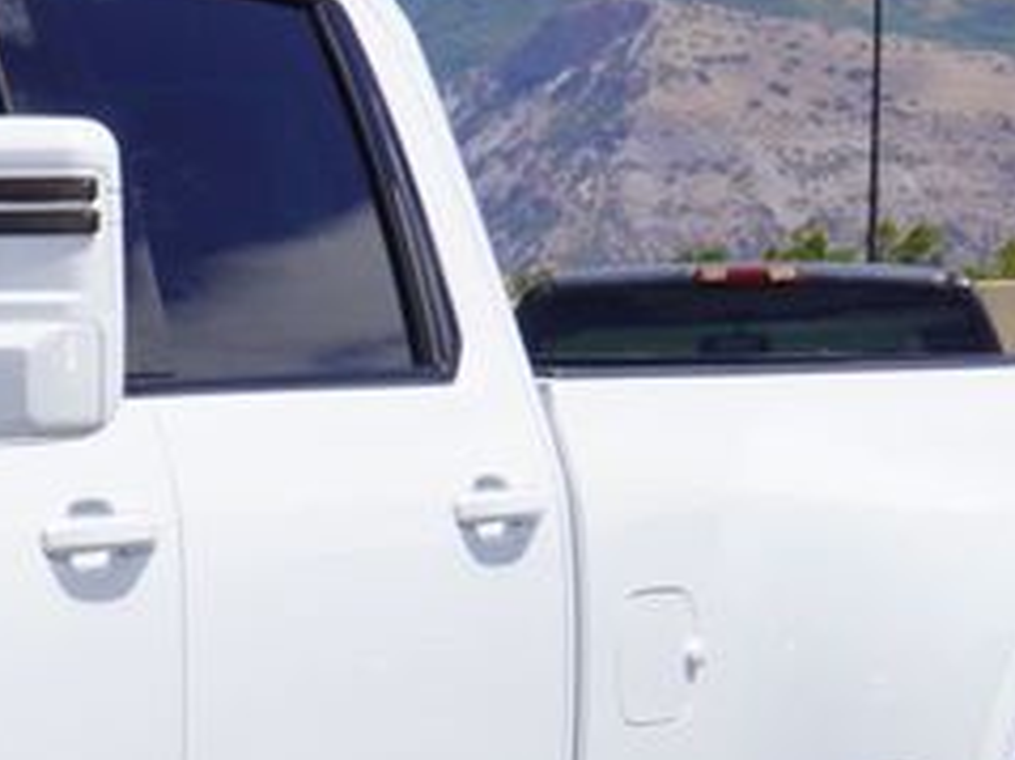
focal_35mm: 198
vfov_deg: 7.4
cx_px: -803
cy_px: 981
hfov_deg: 9.5
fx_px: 5803
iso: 100
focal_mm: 32
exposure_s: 1/200
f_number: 11
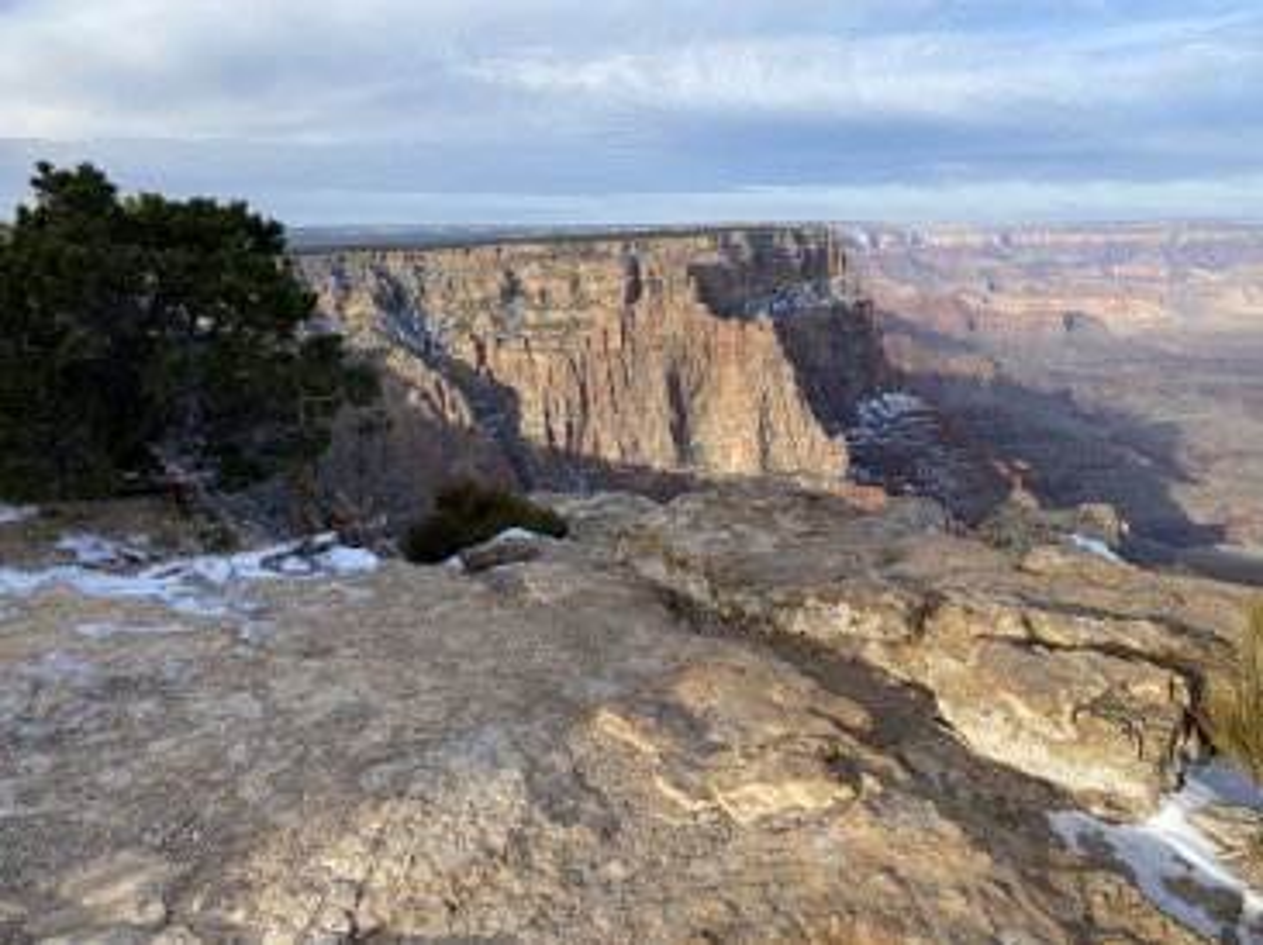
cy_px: 472
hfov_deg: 67.3
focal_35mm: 26
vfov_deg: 53.0
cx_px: 632
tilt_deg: -14.8
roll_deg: +0.6
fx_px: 948
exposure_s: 1/1412
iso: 32
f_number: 1.8
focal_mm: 4.25
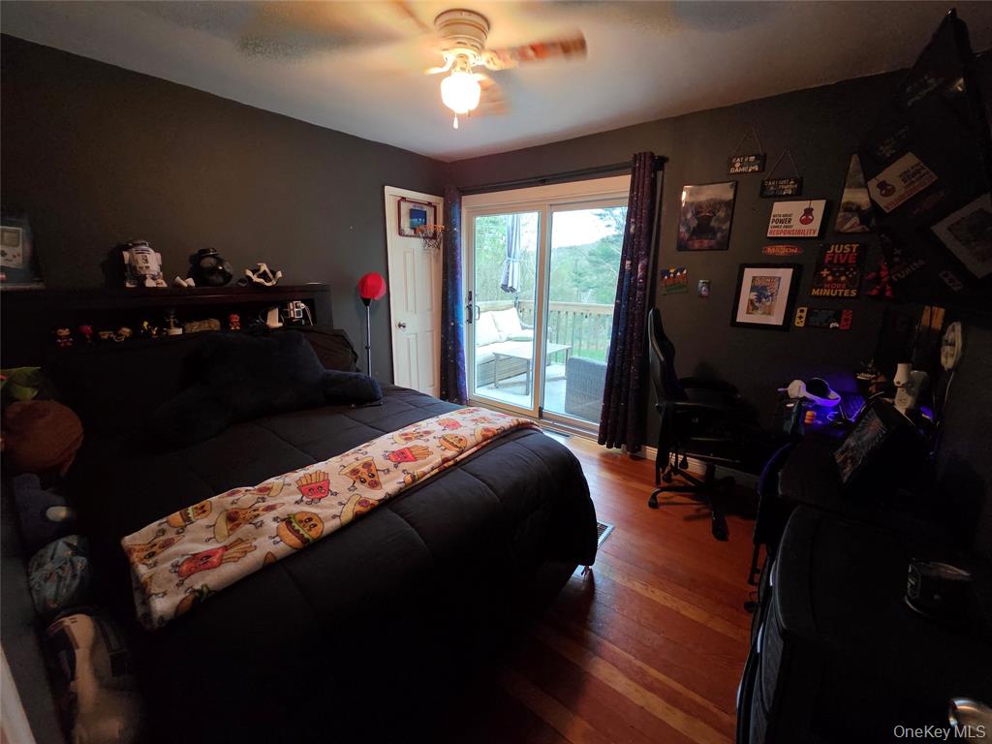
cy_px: 372
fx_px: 373
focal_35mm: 13
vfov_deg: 89.9
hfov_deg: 106.2
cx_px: 496
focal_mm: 2.2
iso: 1250
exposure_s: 1/60
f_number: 2.2
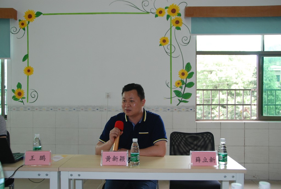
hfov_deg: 57.1
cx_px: 140
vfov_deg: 40.1
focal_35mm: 33
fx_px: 258
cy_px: 94
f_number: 4
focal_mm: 22
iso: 400
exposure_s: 1/100
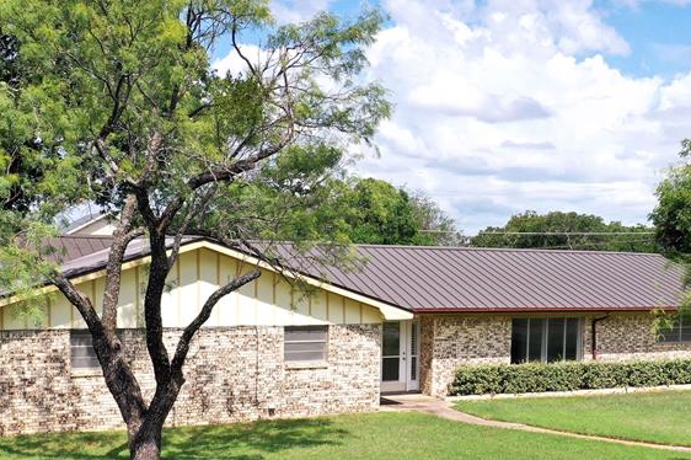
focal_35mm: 51
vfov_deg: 26.2
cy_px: 321
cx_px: 497
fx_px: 978
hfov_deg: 38.2
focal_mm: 10.26
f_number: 5.6
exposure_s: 1/500
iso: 100
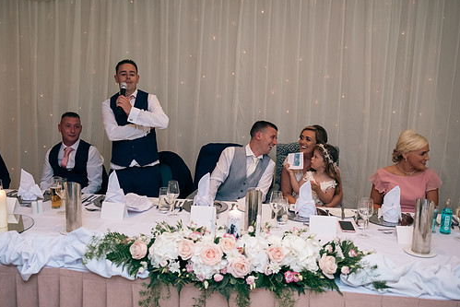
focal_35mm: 36
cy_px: 145
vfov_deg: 36.9
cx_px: 202
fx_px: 460
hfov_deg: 53.0
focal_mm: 31
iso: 640
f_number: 3.5
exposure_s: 1/160
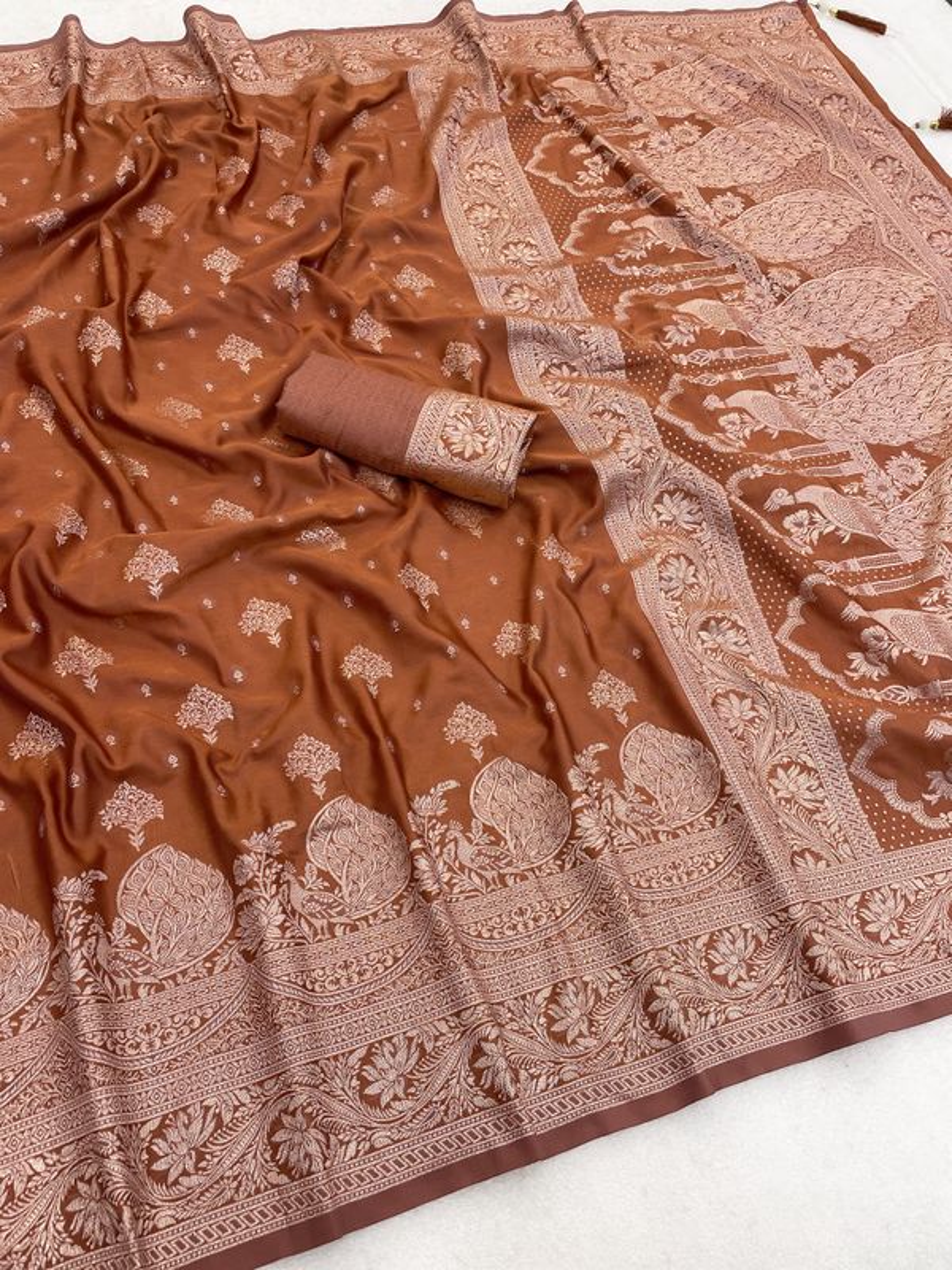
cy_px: 635
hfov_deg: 53.1
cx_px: 476
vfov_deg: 67.3
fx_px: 953
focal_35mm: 26
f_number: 1.6
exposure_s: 1/100
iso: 100
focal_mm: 4.2
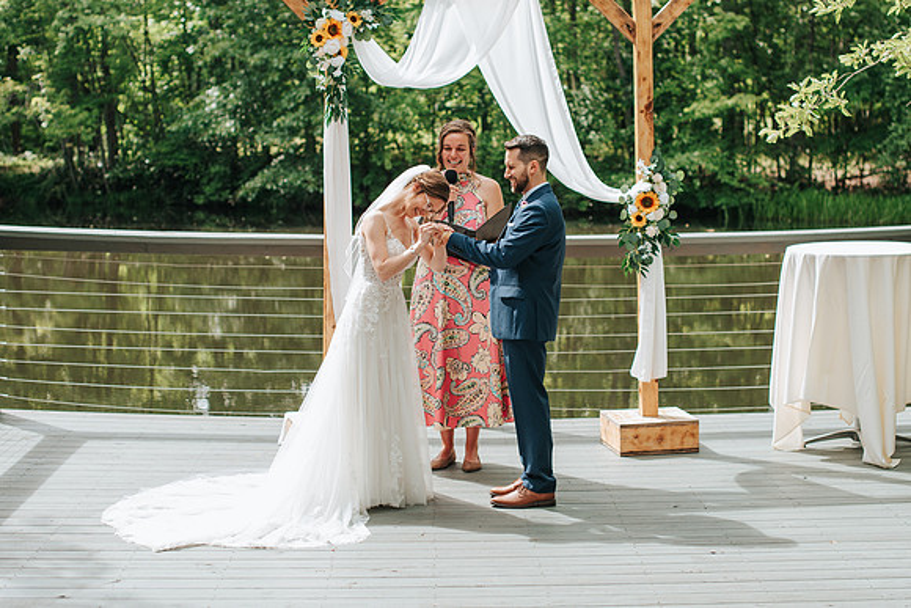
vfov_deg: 20.8
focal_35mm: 65
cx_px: 460
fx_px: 1657
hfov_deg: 30.7
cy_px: 273
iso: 100
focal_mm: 50
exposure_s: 1/400
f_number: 2.8
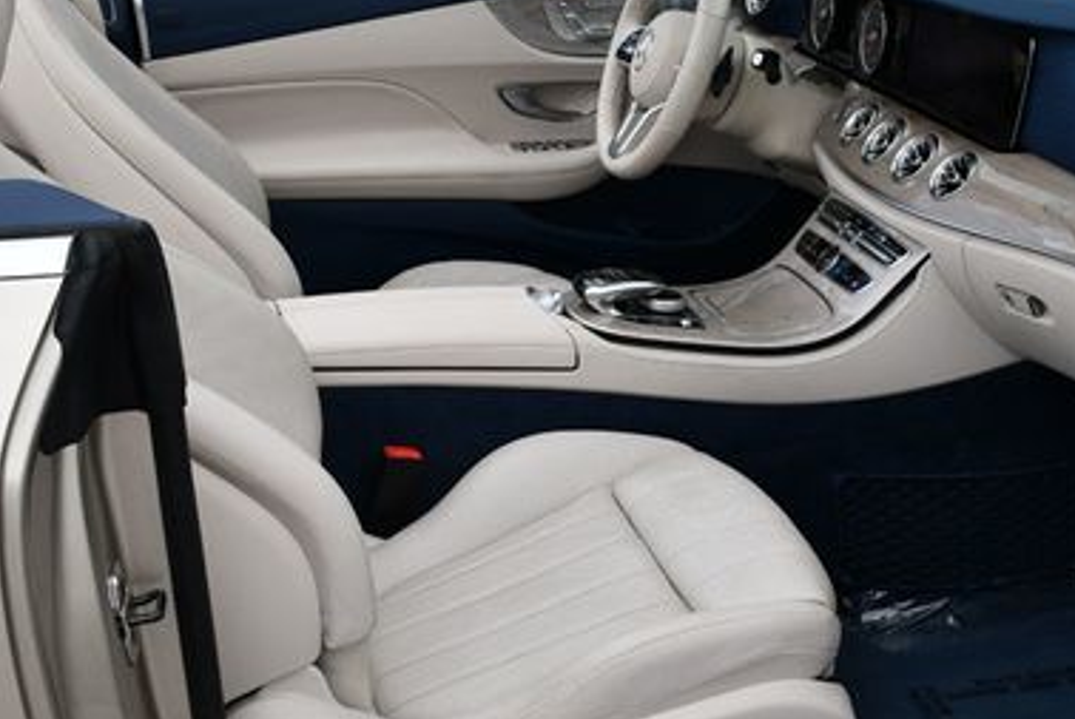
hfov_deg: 32.8
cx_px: 543
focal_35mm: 61
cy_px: 355
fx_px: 1824
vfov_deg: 22.3
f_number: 8
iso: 110
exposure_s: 1/250
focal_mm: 18
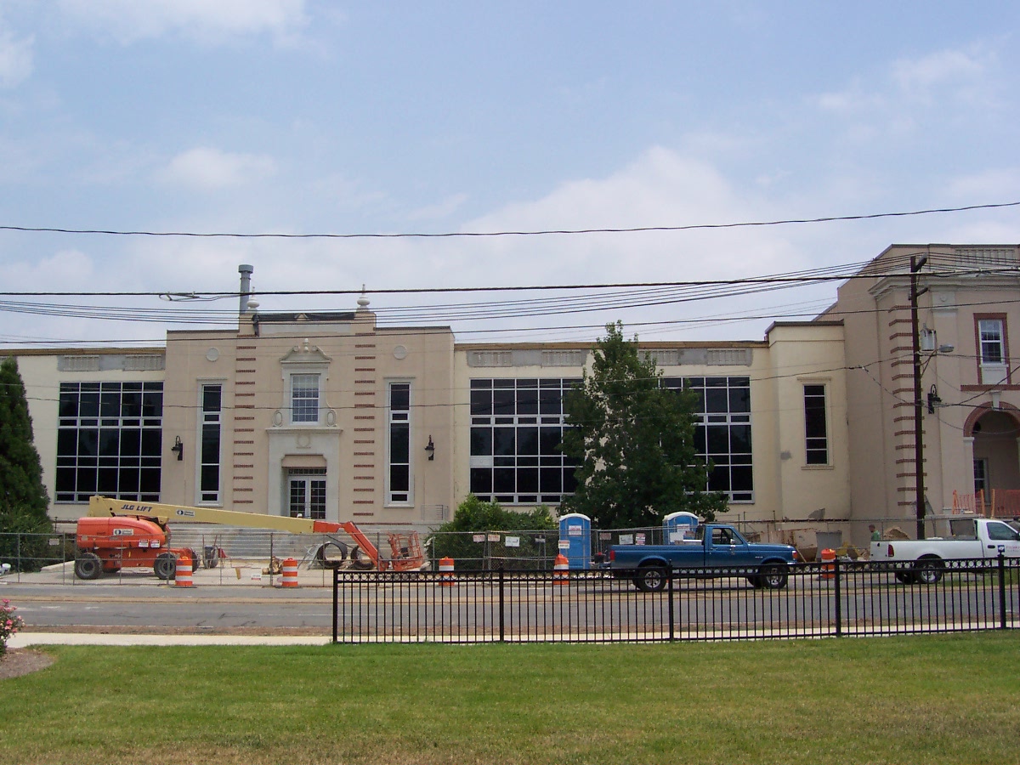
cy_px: 382
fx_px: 1090
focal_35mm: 37
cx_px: 510
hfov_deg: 50.1
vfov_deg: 38.7
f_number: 5.6
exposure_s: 1/750
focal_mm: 5.6
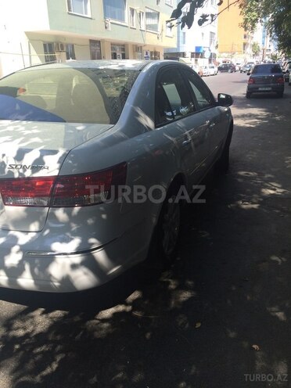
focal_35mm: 29
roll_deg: +4.6
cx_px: 146
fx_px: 325
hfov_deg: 48.2
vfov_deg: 61.7
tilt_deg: -20.3
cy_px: 194
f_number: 2.2
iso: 32
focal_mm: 4.15
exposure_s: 1/483
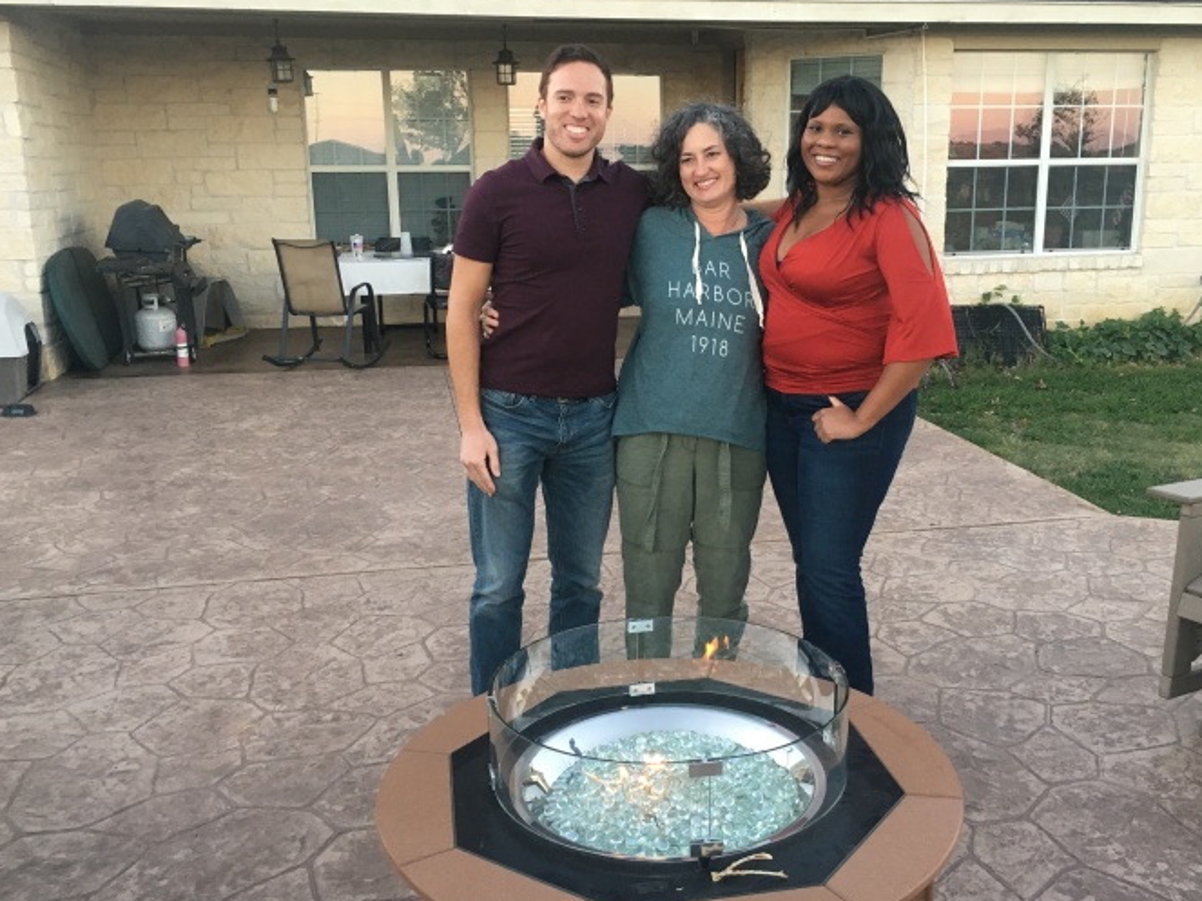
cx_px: 673
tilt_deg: -12.6
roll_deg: +2.0
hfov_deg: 52.5
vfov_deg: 40.7
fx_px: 1215
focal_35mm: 35
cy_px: 448
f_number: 2.2
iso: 40
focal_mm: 4.15
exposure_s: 1/30
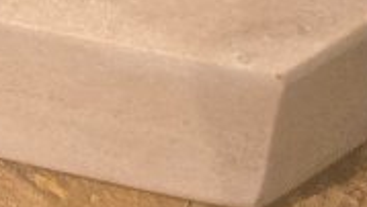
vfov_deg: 5.5
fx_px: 1636
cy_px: -836
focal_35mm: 168
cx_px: -59
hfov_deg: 12.5
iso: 1600
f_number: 1.8
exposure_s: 1/100
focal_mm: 5.4
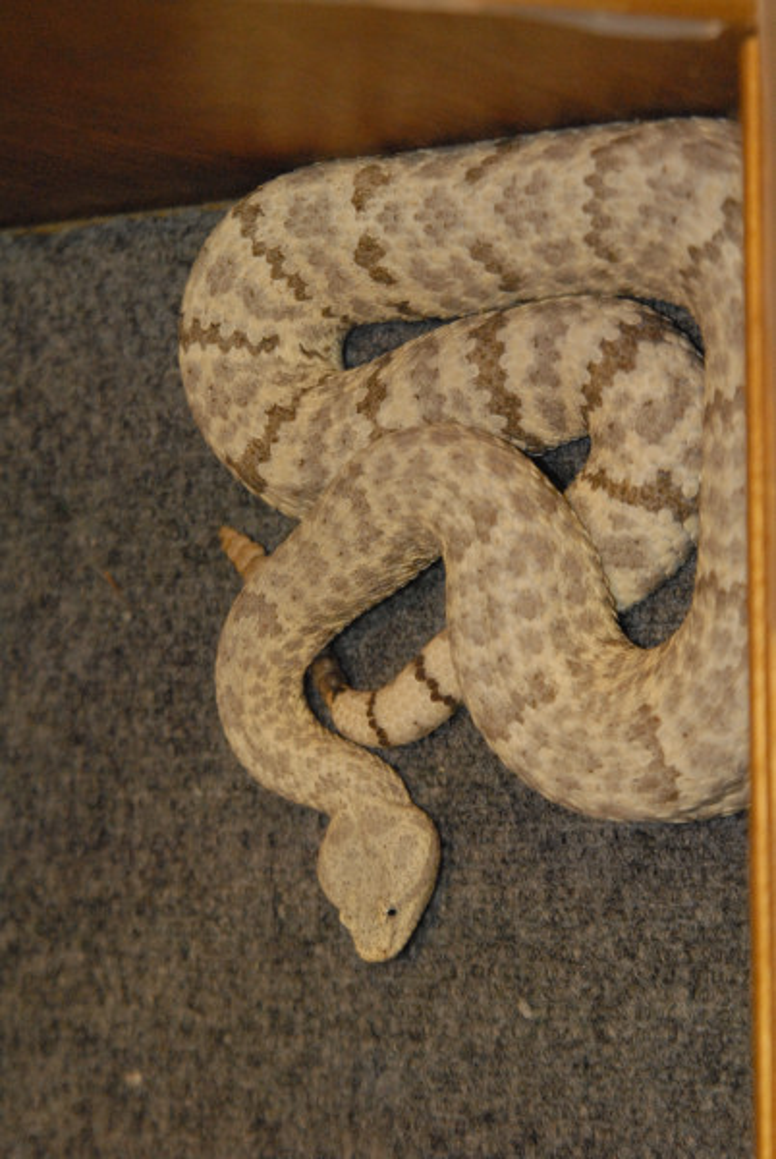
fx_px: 3625
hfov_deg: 12.2
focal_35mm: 112
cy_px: 580
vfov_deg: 18.2
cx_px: 388
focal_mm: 75
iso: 1600
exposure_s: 1/30
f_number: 5.6
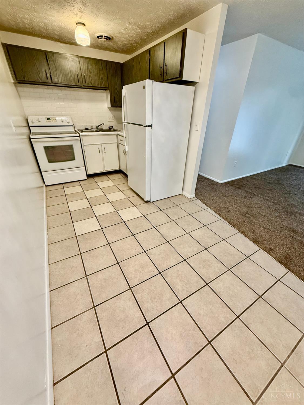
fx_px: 164
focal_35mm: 14
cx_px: 152
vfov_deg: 102.1
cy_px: 202
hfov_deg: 85.7
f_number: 2.2
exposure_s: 1/60
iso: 250
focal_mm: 2.22
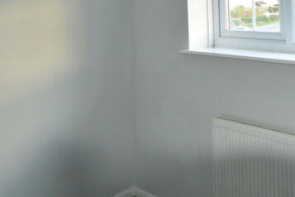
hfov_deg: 42.6
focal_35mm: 43
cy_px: 14
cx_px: 251
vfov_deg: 29.7
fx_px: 352
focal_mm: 10
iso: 400
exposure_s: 1/60
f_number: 3.5
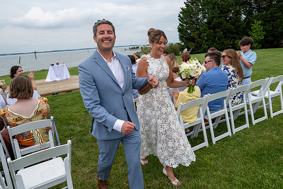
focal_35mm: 25
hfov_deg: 70.4
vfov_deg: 50.4
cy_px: 89
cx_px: 148
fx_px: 200
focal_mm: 24
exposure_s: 1/250
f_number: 8
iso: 100
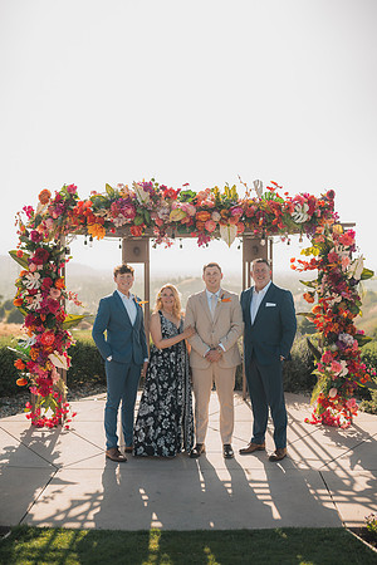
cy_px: 282
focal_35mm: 50
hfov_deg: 27.0
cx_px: 188
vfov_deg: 39.6
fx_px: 785
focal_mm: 50
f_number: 2
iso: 50
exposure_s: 1/1000
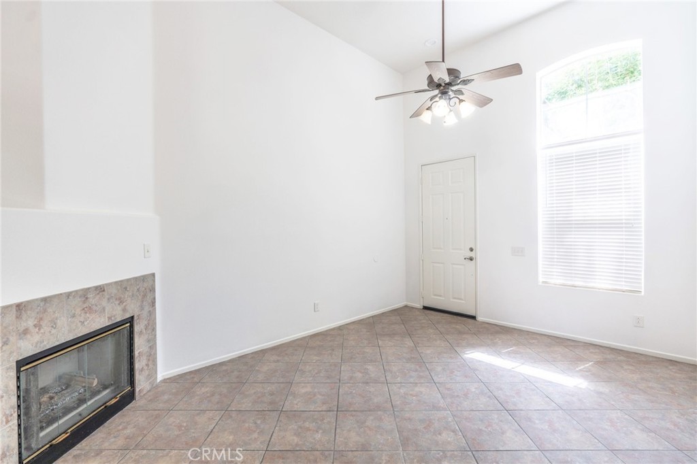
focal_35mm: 16
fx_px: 310
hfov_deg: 96.8
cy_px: 232
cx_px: 348
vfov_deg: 73.7
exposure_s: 1/60
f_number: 4
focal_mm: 16
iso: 125
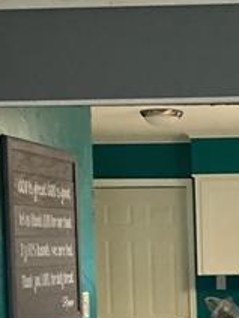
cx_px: 343
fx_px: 967
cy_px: 326
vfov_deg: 18.2
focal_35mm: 105
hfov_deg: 13.4
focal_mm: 3
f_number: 1.8
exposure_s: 1/40
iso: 200
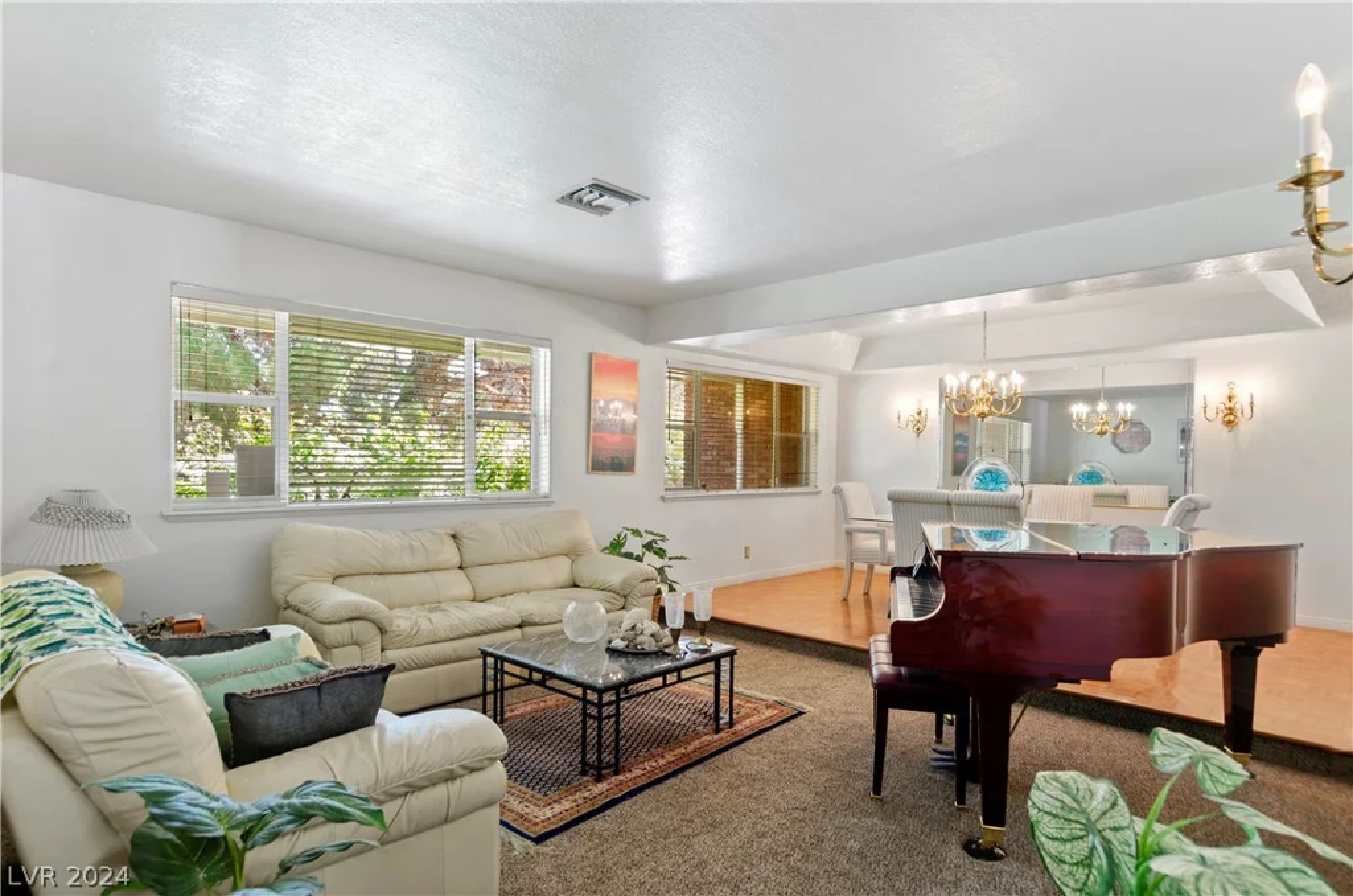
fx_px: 675
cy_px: 448
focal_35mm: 18
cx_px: 676
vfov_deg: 67.1
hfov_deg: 90.1
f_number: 8
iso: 100
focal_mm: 12
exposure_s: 2
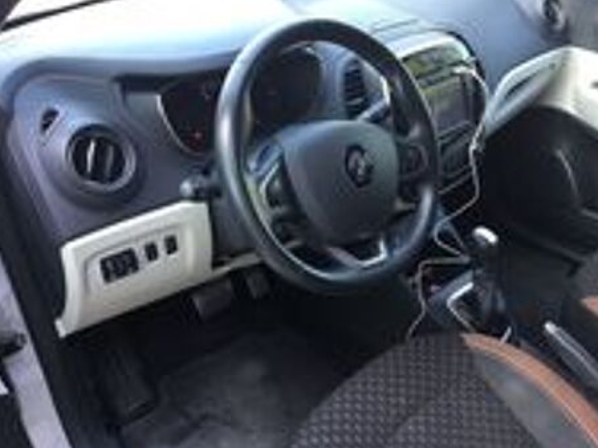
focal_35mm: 33
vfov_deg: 42.9
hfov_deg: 55.4
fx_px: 570
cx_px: 294
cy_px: 232
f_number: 2.4
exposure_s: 1/33
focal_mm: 3.3
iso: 40
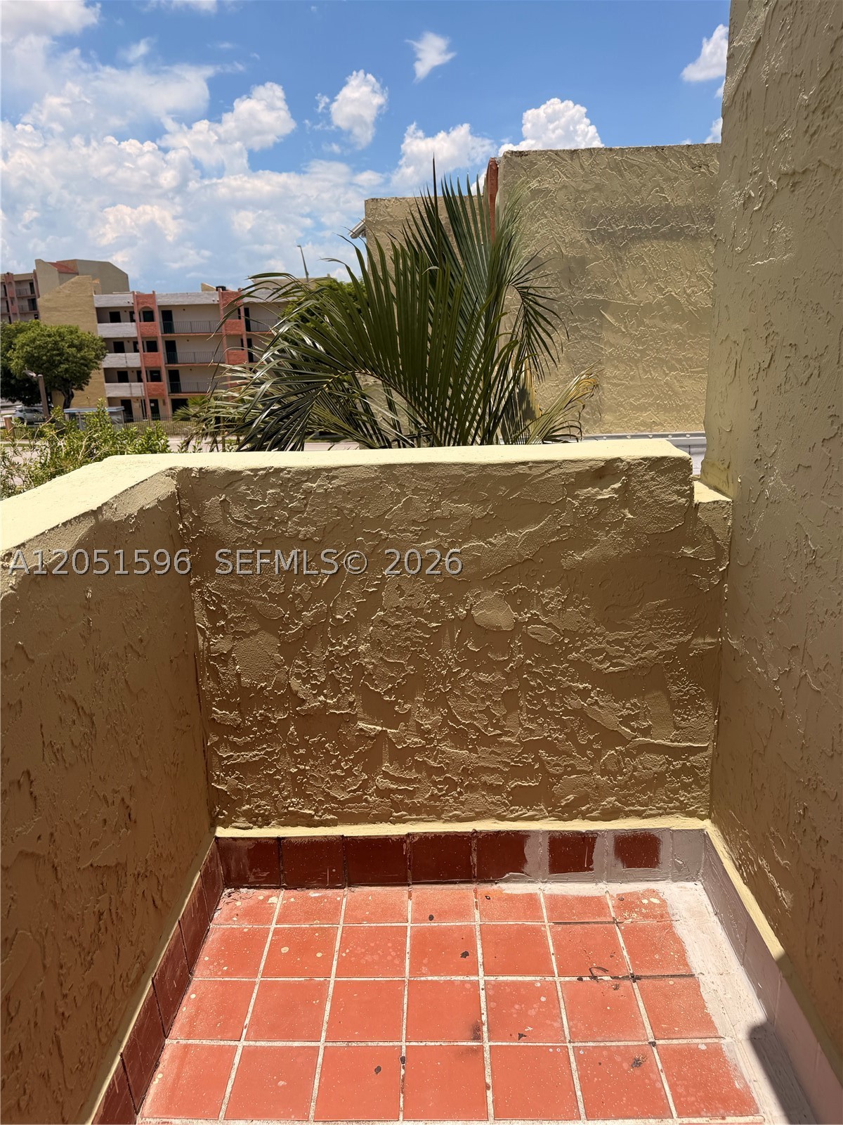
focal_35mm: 24
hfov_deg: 56.8
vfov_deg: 71.6
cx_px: 422
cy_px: 562
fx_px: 779
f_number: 1.78
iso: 80
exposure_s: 1/6711
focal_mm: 6.76
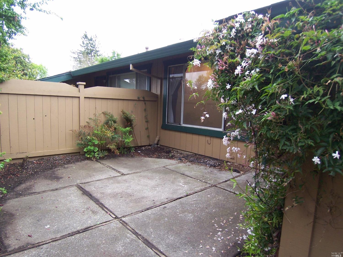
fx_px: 228
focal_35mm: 23
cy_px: 128
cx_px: 172
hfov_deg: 73.9
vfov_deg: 58.9
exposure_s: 1/60
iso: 64
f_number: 2.8
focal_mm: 3.8
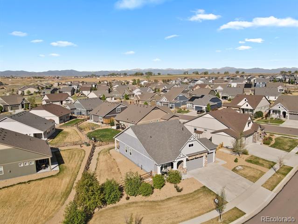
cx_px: 149
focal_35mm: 24
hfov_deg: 71.6
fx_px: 207
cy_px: 112
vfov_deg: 56.9
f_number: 2.8
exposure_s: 1/640
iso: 100
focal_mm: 4.5
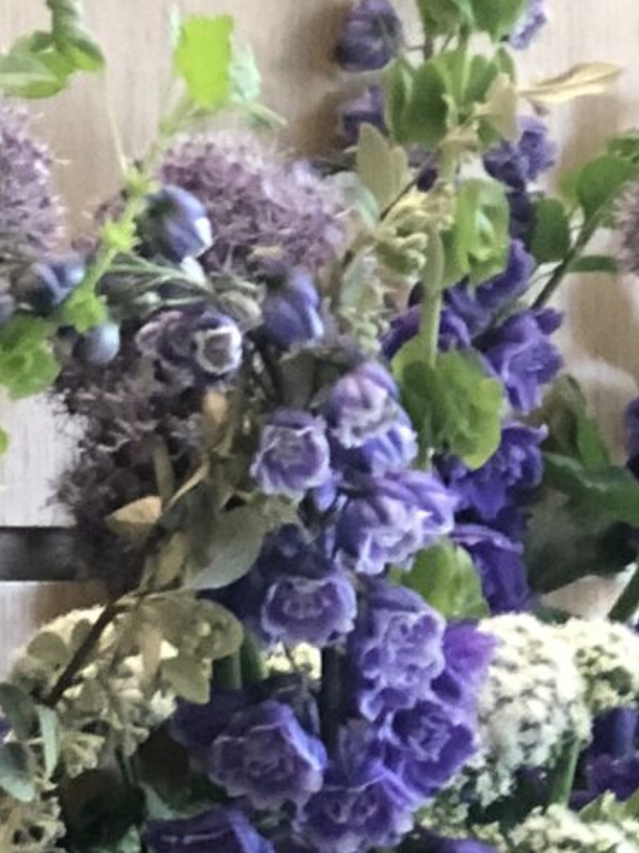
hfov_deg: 4.9
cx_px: -854
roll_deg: +0.4
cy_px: 1558
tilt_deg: -6.7
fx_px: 7264
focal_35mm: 295
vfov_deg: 6.6
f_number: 2.8
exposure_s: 1/33
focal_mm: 6.6
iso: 250
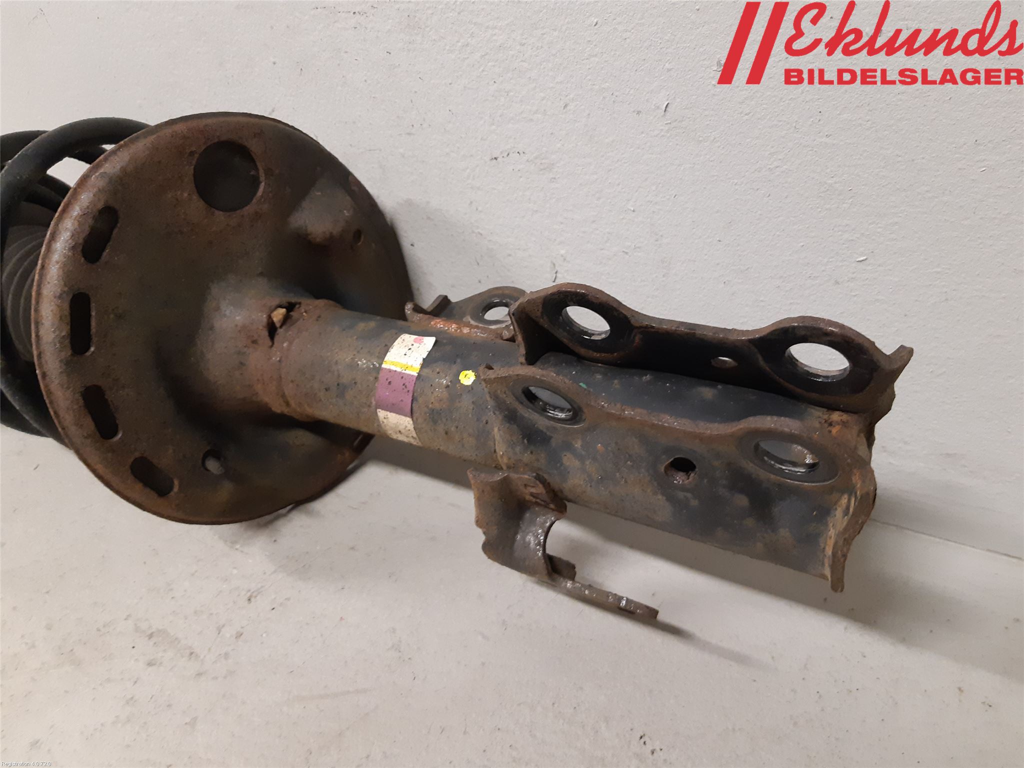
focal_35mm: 26
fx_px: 769
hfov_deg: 67.3
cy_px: 384
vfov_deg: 53.1
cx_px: 512
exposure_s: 1/50
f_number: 1.7
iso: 320
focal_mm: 3.93
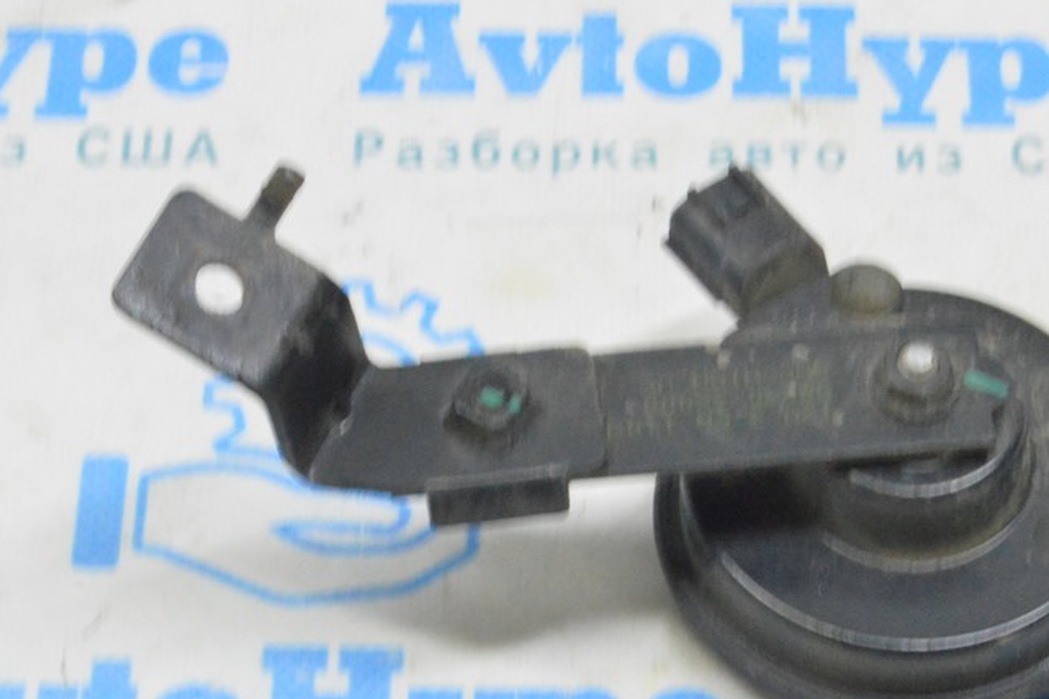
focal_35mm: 115
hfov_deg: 17.8
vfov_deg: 11.9
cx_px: 594
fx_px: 3350
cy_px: 498
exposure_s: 1/15
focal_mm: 48
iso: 6400
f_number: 20
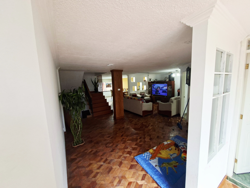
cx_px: 125
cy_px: 94
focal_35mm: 13
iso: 125
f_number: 2.2
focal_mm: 1.74
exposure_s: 1/40
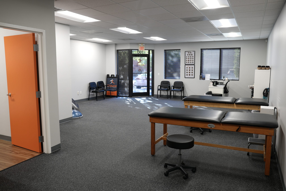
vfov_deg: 45.0
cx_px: 143
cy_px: 96
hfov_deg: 63.6
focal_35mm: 29
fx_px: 231
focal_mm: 29
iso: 125
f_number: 5.6
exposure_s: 1/8
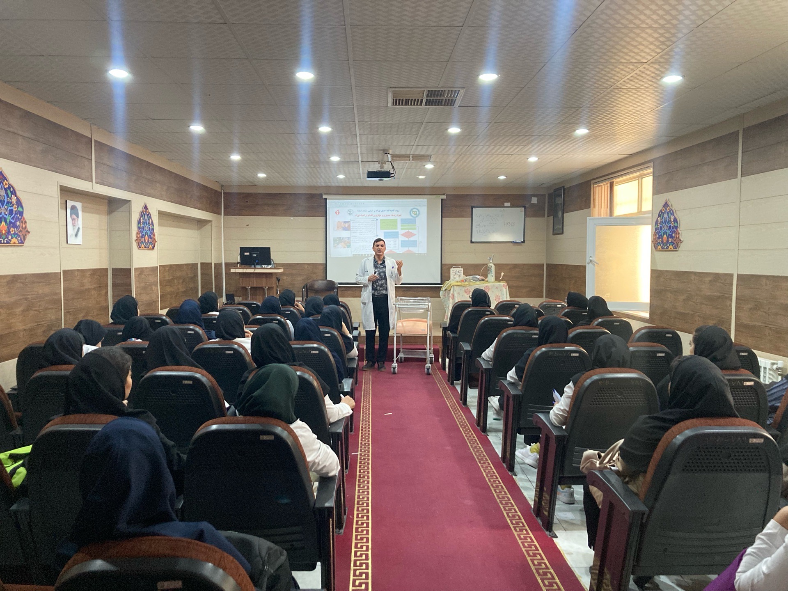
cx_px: 394
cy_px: 296
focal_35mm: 28
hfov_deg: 63.4
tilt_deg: -2.9
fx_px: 637
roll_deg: -0.3
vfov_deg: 49.7
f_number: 1.8
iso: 320
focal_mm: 3.99
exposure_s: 1/56
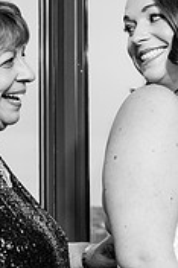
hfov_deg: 10.3
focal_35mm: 132
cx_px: 141
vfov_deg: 15.5
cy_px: 202
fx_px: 981
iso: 800
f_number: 4
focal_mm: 35
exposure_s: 1/250
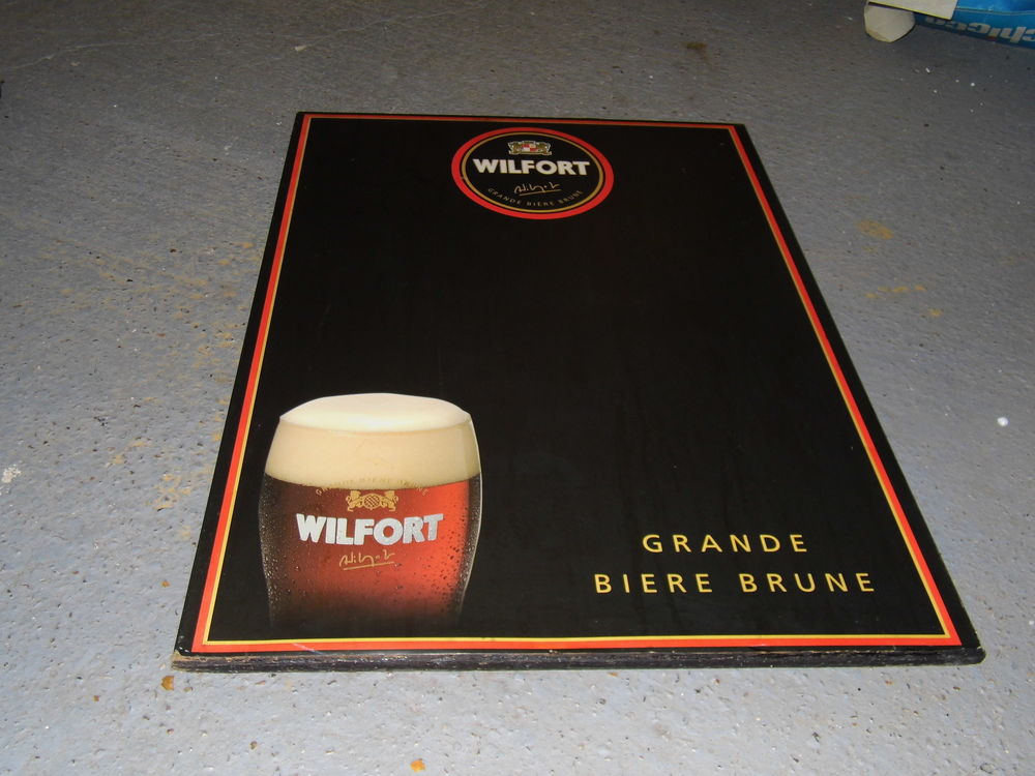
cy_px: 388
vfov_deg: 41.8
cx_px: 518
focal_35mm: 34
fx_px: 1017
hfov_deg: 54.0
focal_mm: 6.1
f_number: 3.3
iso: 100
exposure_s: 1/60
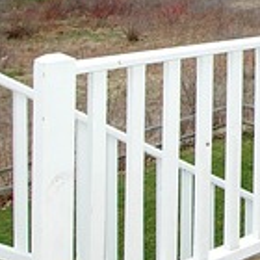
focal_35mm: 70
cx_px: 472
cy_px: -37
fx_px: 595
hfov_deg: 18.8
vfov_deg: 23.0
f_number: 8
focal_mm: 12
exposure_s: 1/500
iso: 800
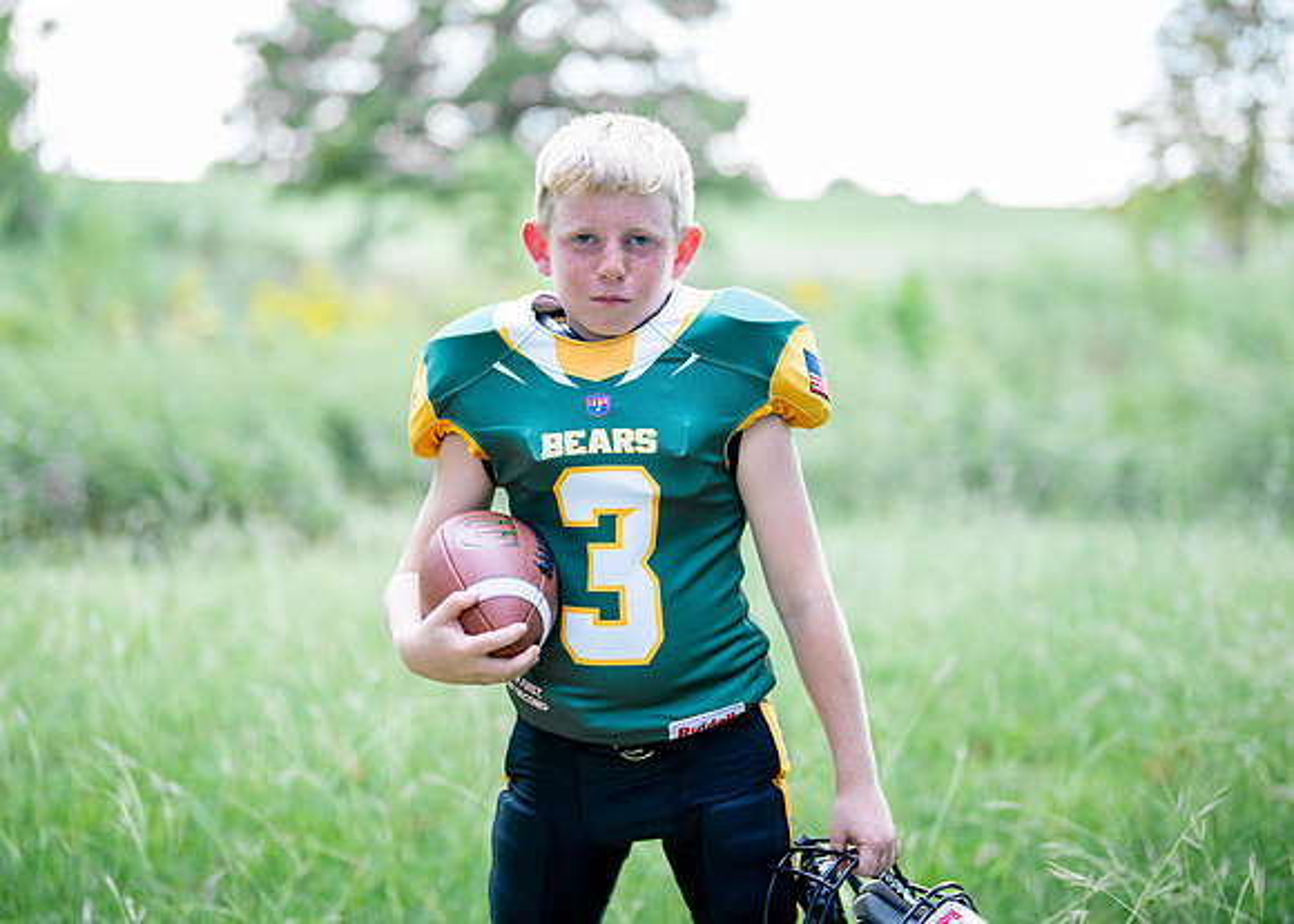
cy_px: 406
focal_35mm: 60
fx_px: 2204
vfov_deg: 23.7
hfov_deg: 32.7
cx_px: 633
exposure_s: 1/1250
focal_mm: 50
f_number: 1.2
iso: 320
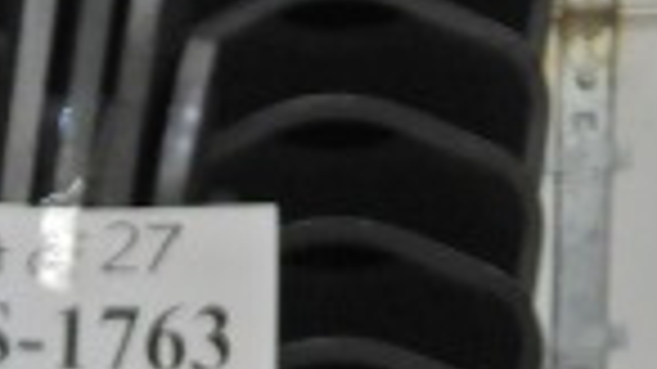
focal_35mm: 115
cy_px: 734
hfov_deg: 18.5
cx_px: 130
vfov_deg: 9.8
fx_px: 2003
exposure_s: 1/30
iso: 320
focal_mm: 4.3
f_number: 2.8
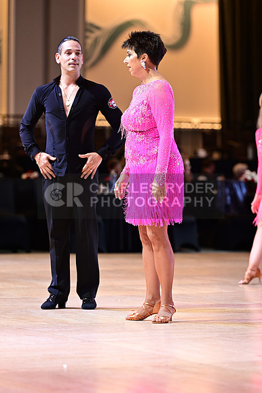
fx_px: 1749
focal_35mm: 160
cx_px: 131
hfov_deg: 8.6
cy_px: 196
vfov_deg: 12.8
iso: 1600
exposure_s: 1/250
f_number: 3.5
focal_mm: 160
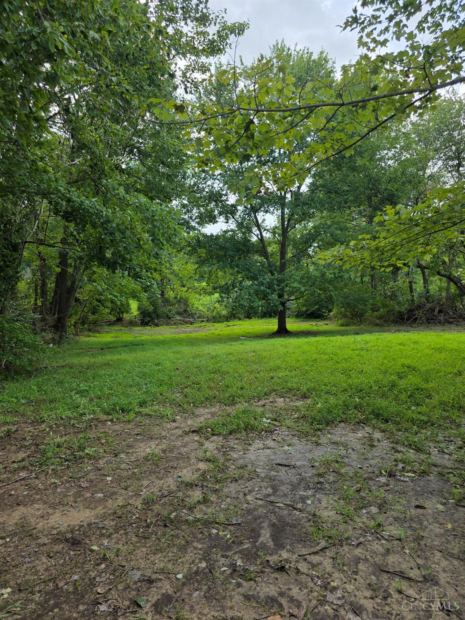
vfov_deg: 73.9
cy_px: 310
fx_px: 412
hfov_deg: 58.9
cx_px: 232
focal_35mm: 23
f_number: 1.7
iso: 80
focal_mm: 6.3
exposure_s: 1/2820
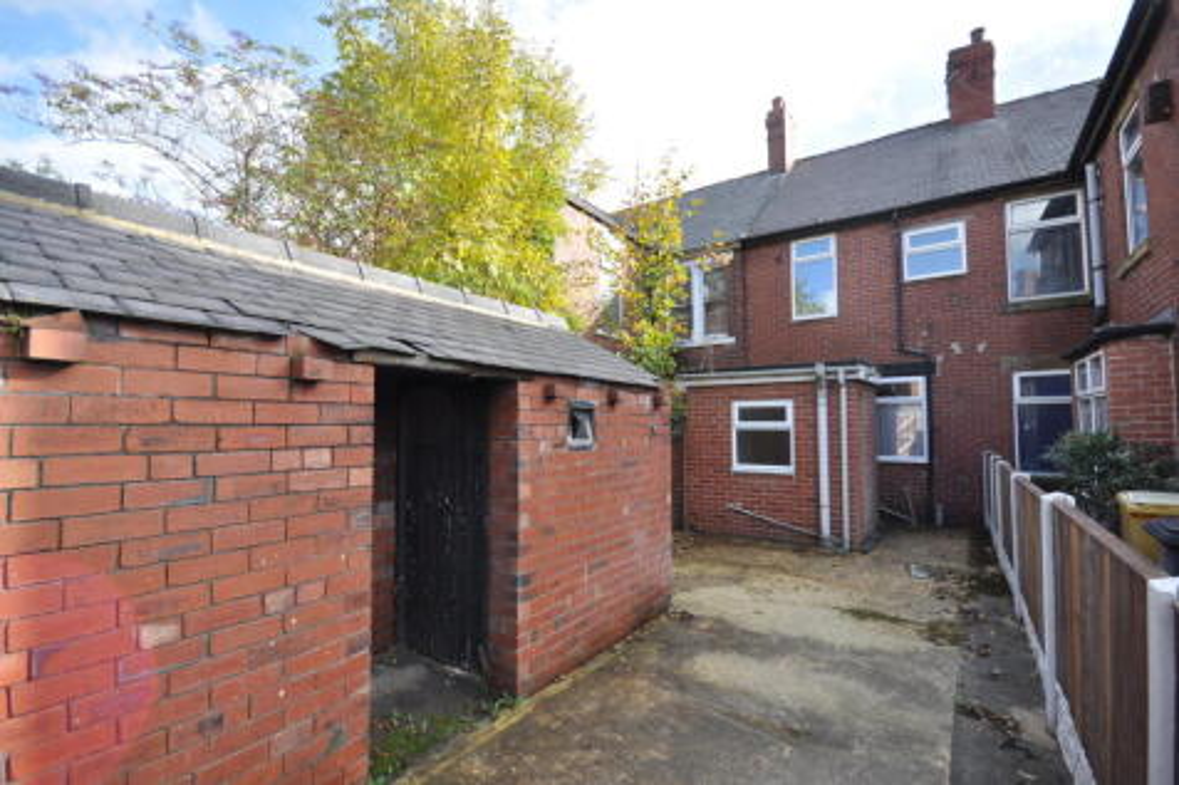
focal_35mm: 15
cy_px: 392
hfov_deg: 100.4
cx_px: 590
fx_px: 491
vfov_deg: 77.3
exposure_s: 1/160
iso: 200
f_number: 6.3
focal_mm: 10
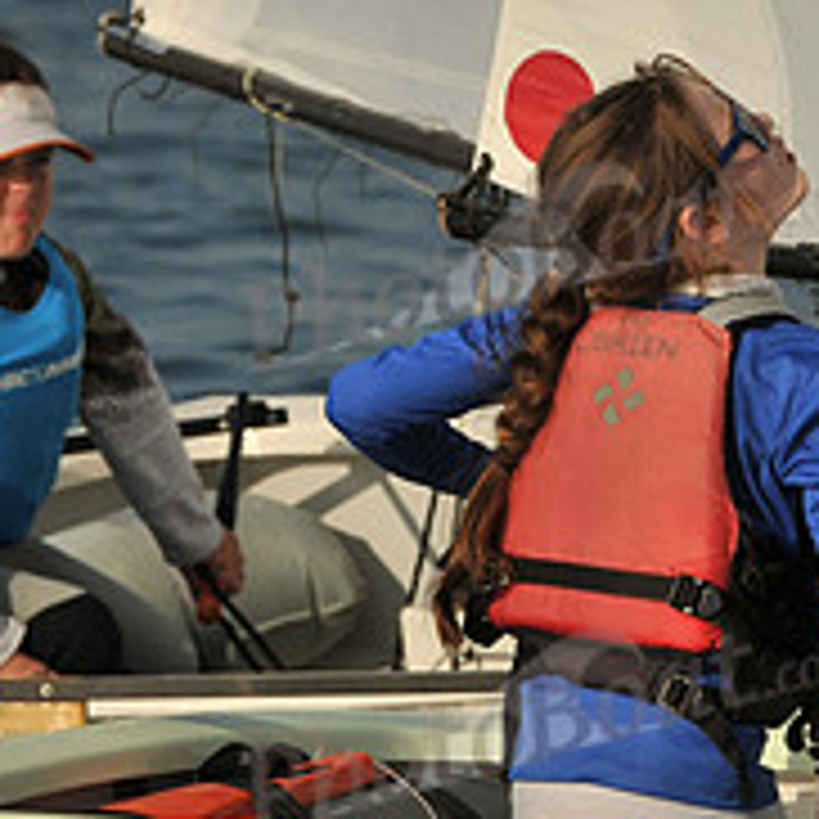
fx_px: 27223
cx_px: 1102
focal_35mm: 1017
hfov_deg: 1.7
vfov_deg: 1.7
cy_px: 425
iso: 200
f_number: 11
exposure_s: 1/800
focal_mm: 250
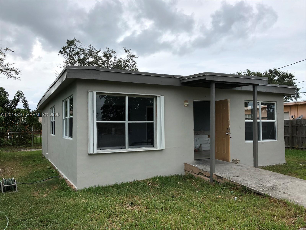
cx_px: 153
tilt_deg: +2.3
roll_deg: +0.4
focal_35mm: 28
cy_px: 115
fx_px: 248
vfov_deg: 49.7
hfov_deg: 63.4
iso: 20
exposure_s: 1/1033
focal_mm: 4
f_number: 1.8
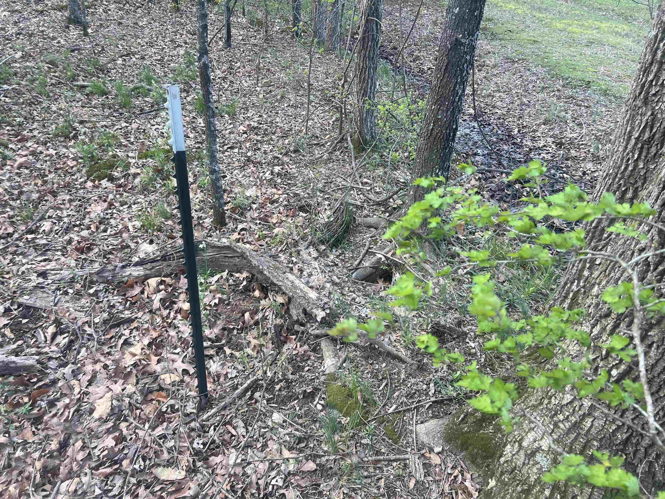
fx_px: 499
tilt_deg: -31.6
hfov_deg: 67.3
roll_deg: -2.1
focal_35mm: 26
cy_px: 250
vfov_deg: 53.1
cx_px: 332
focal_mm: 5.7
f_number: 1.5
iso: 50
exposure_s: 1/343
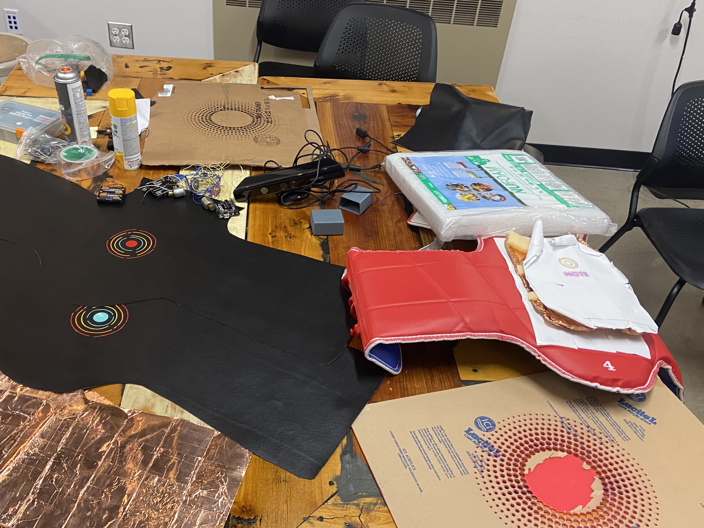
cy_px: 283
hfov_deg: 52.4
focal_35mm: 35
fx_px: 712
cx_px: 299
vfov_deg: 40.7
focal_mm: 4.25
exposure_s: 1/60
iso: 160
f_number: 1.8
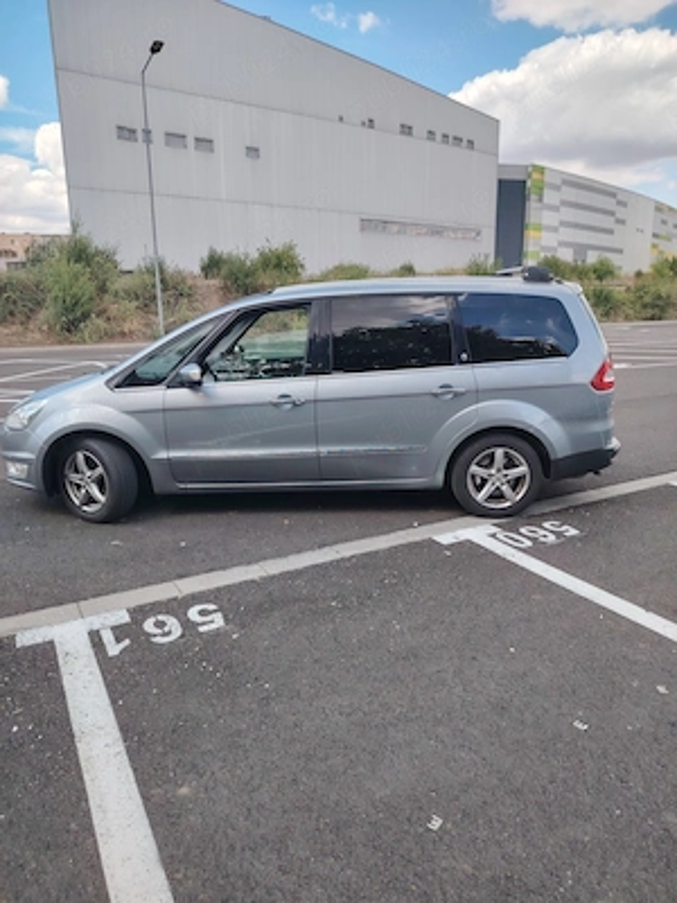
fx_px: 626
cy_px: 452
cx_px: 338
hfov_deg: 56.8
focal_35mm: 24
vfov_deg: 71.6
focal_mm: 5.25
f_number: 1.75
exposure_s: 1/470
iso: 100
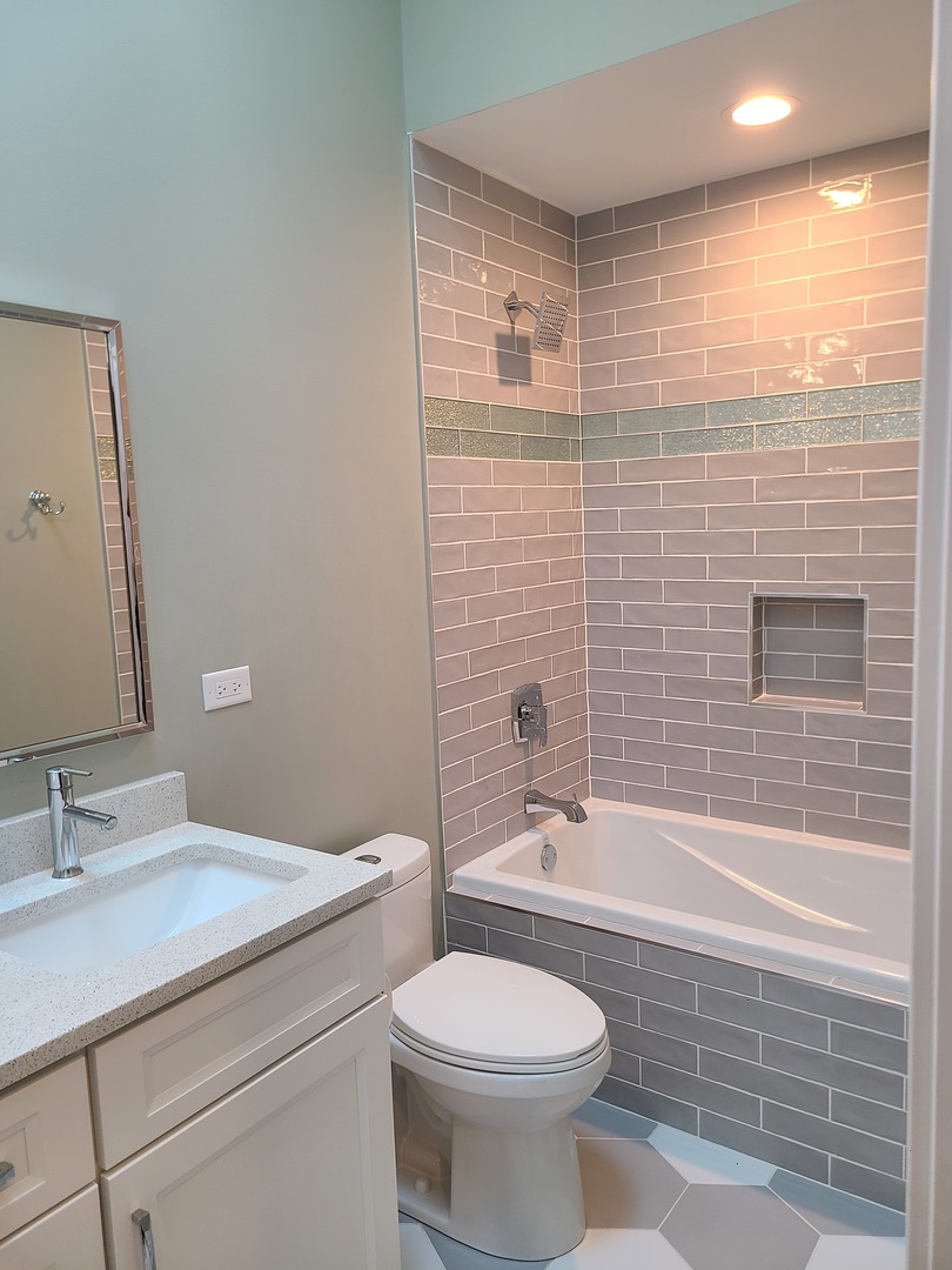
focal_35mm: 26
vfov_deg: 67.3
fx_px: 953
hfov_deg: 53.1
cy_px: 635
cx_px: 476
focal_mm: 5.4
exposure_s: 1/60
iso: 100
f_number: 1.8
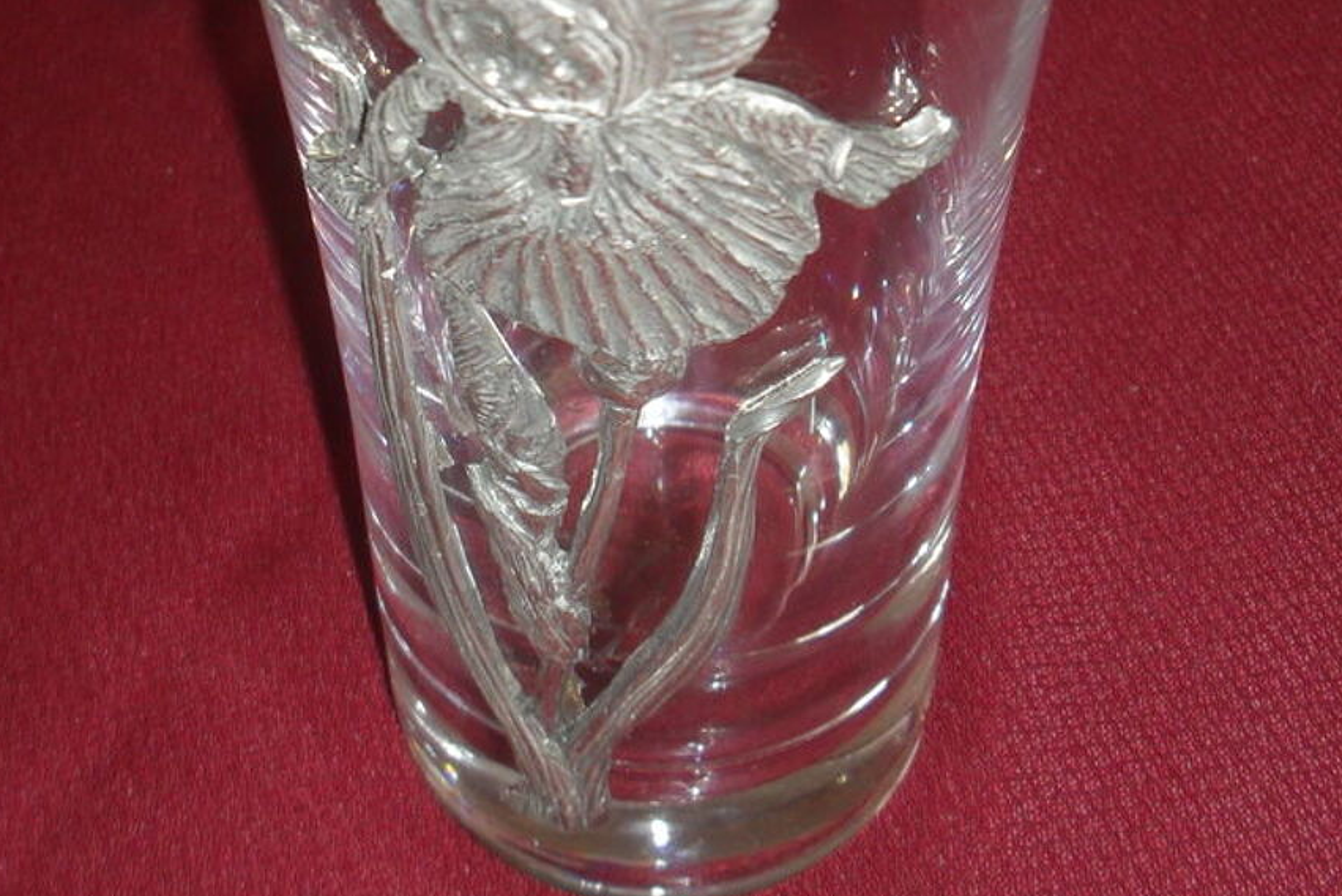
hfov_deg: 35.0
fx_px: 2125
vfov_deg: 22.9
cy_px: 2
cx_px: 643
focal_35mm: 57
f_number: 3.2
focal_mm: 6.3
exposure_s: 1/45
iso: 200
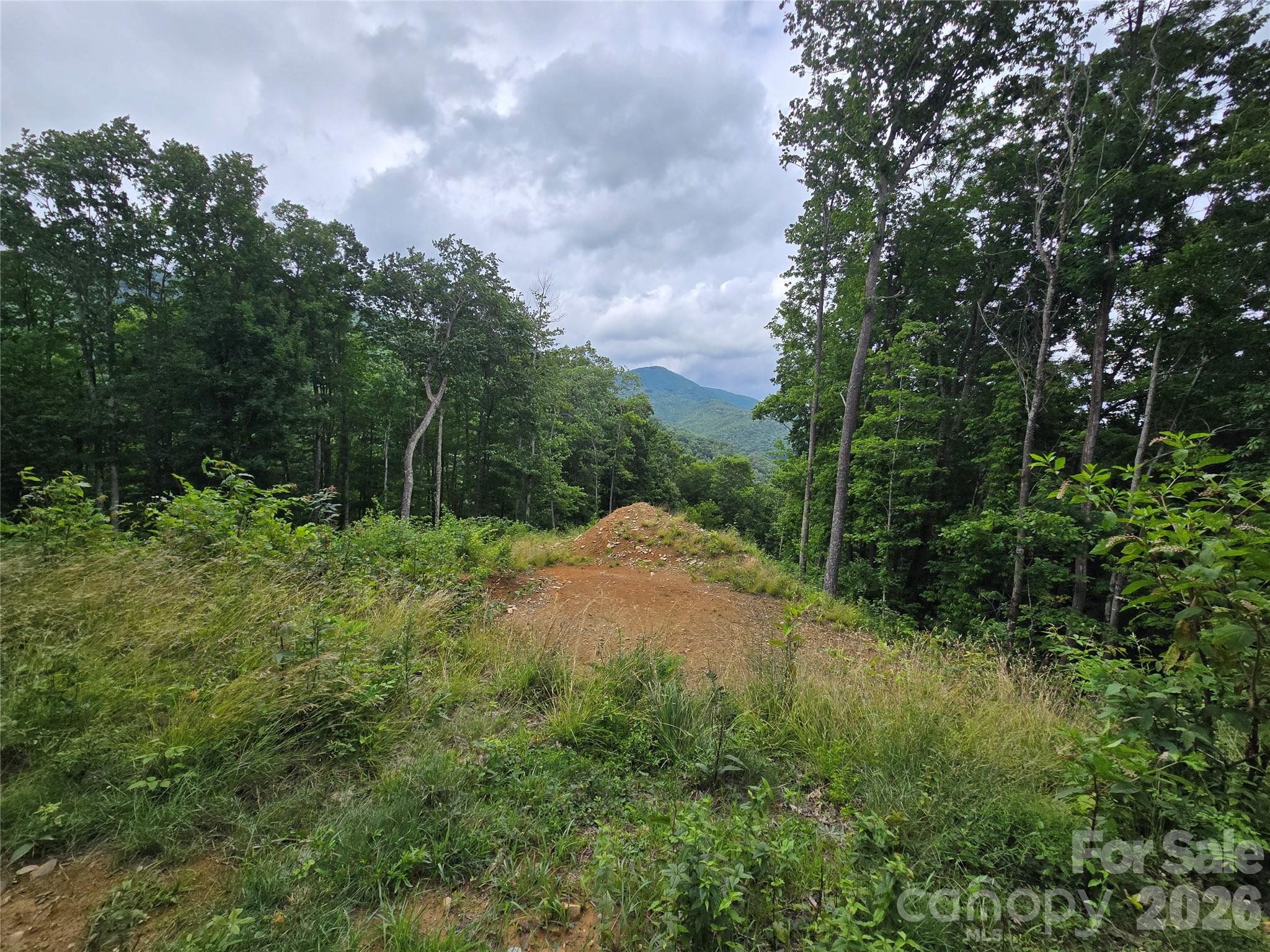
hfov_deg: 106.2
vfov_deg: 89.9
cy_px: 476
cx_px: 635
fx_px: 477
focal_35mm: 13
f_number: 2.2
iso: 50
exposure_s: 1/1554
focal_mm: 2.2
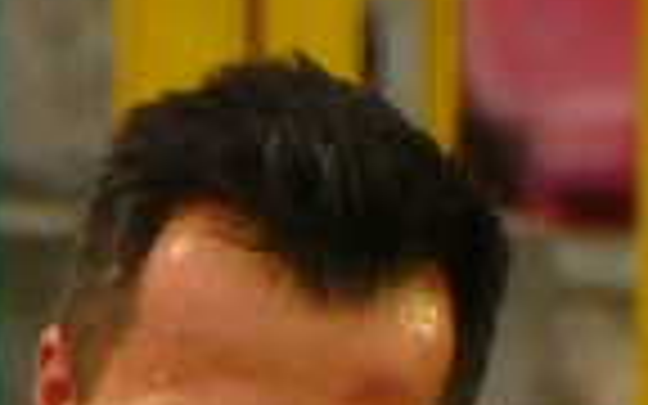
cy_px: 1366
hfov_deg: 0.7
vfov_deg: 0.4
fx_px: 53598
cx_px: -828
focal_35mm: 3035
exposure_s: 1/500
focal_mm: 135.82
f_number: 4
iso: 640
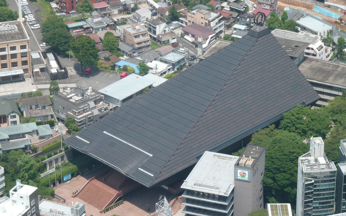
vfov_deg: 10.8
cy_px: 104
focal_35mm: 121
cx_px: 183
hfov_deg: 17.2
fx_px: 1141
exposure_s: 1/320
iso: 80
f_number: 4.3
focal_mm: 17
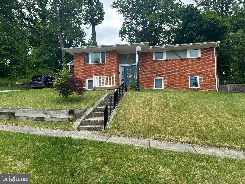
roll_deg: +3.7
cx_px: 122
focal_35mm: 24
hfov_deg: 71.6
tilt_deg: +3.8
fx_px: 170
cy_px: 92
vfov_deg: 56.8
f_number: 1.78
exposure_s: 1/1321
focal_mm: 6.86
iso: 80
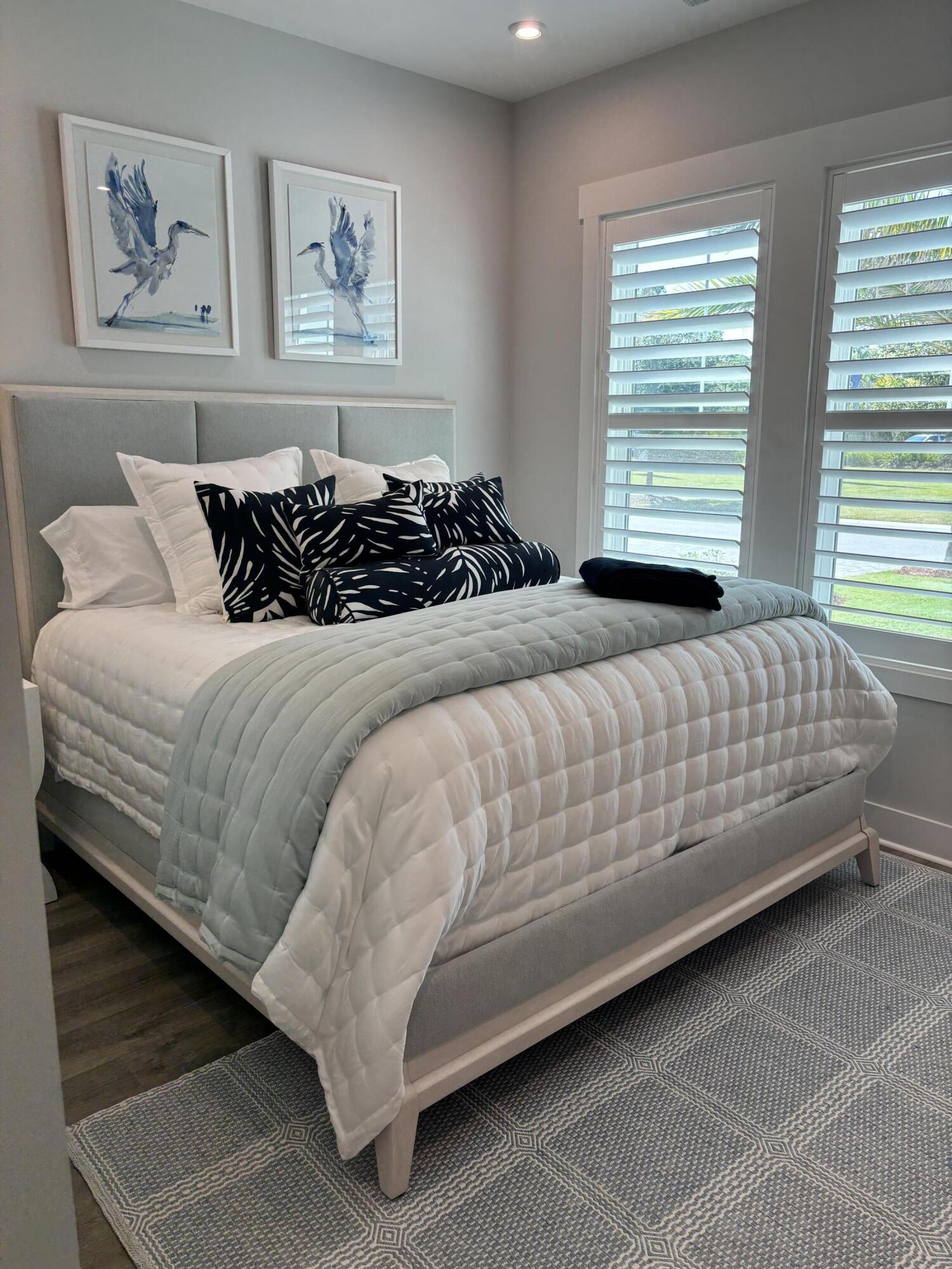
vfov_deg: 67.3
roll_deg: -0.6
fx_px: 953
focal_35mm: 26
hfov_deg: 53.1
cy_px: 634
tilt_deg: -13.0
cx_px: 476
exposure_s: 1/137
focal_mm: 5.96
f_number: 1.6
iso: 50
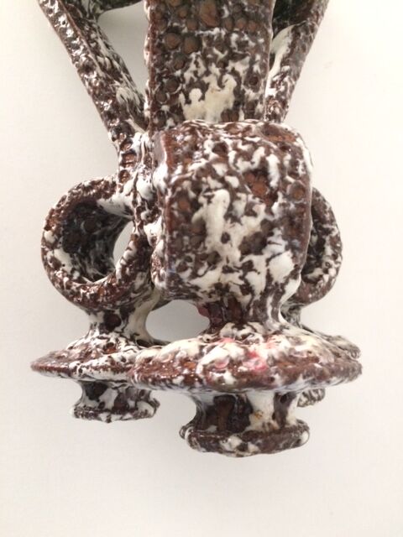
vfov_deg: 61.7
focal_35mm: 29
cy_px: 268
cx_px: 202
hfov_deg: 48.2
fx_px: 450
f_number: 2.2
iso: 320
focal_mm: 4.15
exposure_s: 1/20
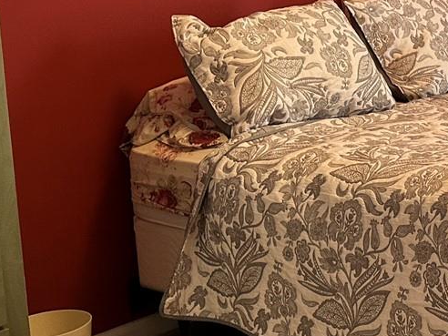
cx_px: 621
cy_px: 80
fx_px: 1009
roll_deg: +0.4
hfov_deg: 21.9
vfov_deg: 18.8
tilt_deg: -7.2
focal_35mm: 78
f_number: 1.78
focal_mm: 6.86
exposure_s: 1/60
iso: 250
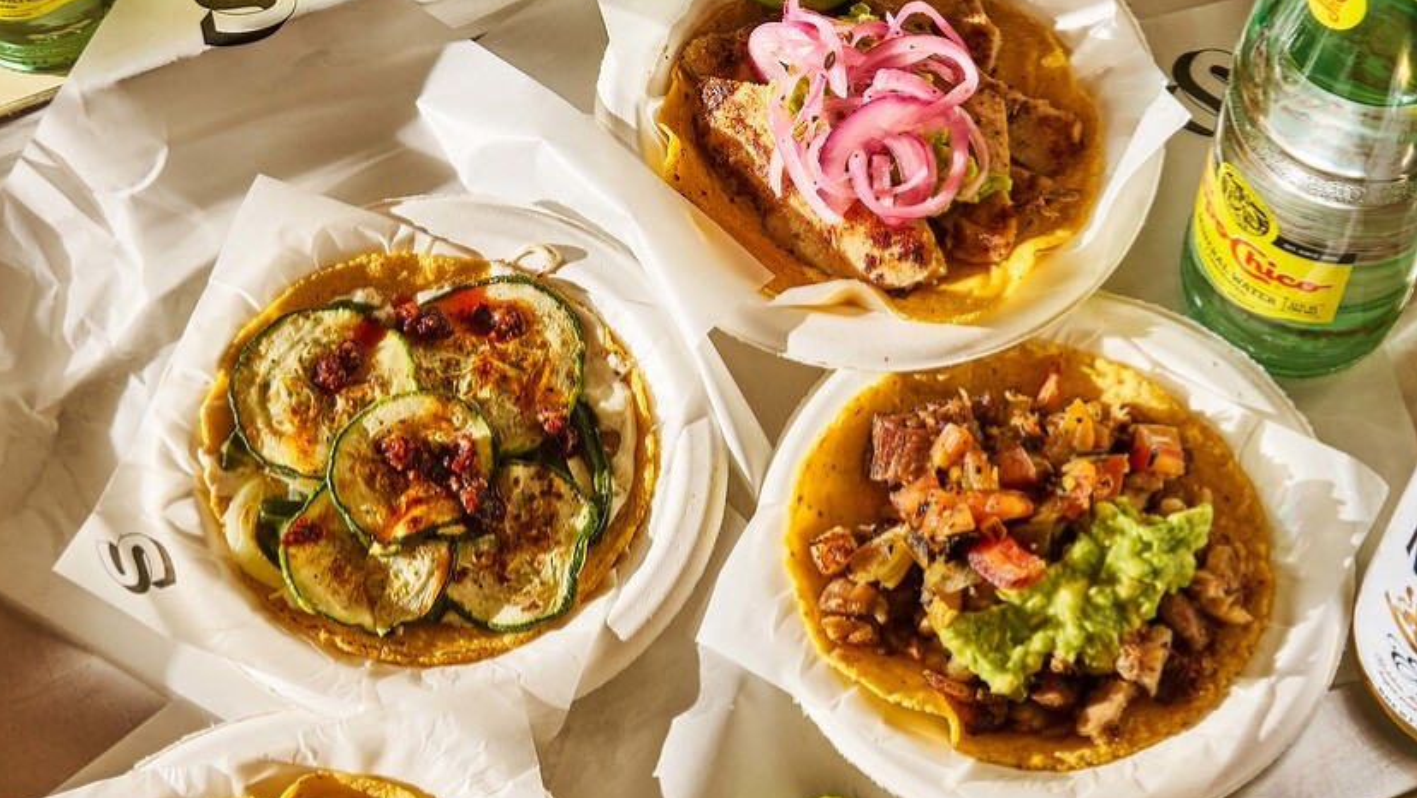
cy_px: 539
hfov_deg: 22.4
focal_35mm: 95
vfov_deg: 12.7
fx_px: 3570
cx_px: 568
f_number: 11
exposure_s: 1/80
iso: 320
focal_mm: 50
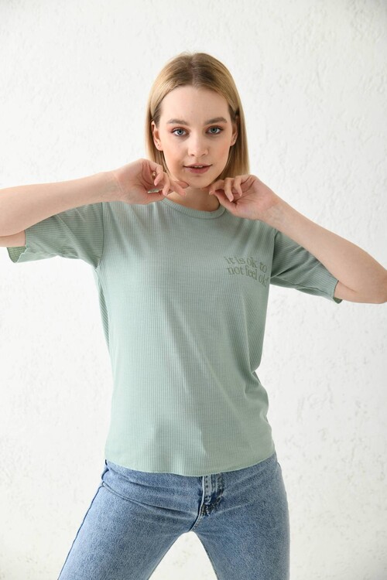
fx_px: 1000
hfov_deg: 21.9
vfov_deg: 32.4
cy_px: 290
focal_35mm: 62
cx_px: 194
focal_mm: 62
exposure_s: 1/160
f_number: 5.6
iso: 100
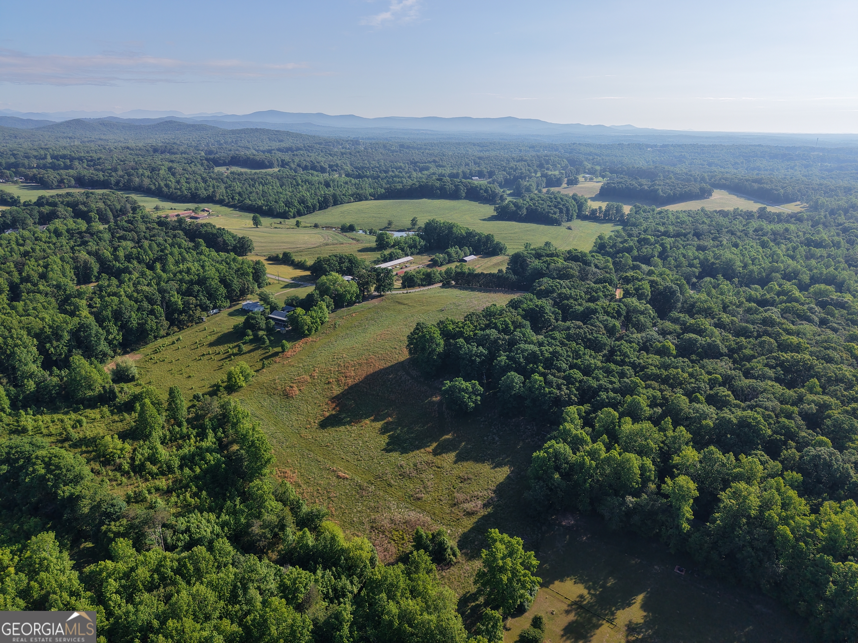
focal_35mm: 24
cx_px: 429
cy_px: 322
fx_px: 595
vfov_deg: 56.8
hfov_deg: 71.6
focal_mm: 8.67
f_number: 1.8
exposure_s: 1/6400
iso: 410
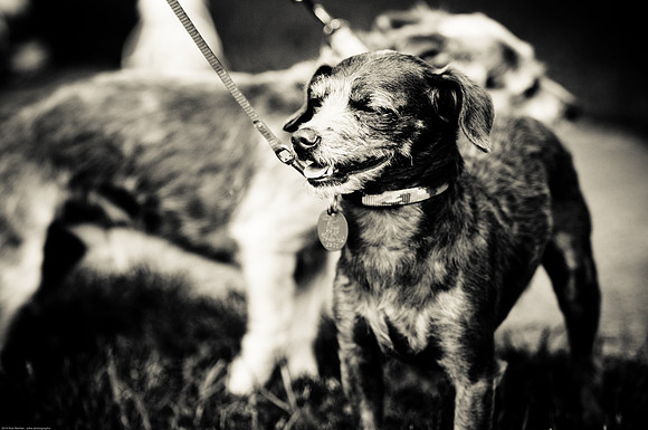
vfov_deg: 6.3
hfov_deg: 9.5
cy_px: 215
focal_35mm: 218
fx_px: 3910
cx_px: 324
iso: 200
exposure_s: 1/500
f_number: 2.8
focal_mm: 145
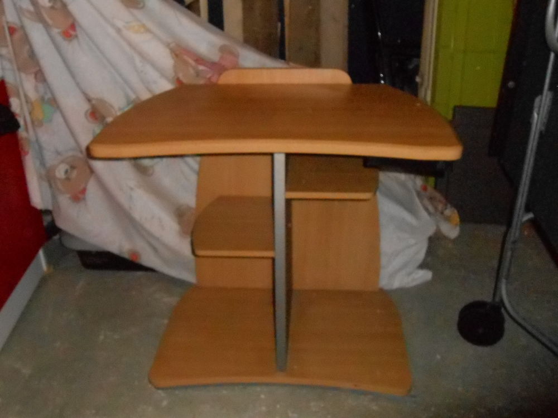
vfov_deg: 37.7
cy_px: 209
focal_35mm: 38
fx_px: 613
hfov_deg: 49.0
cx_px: 279
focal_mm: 6.8
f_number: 13.2
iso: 1600
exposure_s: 1/30
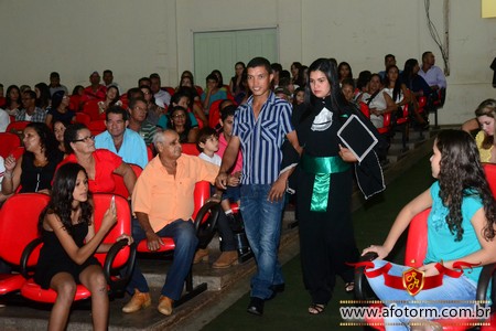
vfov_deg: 23.8
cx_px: 248
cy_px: 166
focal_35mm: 57
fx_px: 785
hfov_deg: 35.1
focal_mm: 38
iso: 3200
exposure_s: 1/80
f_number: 7.1
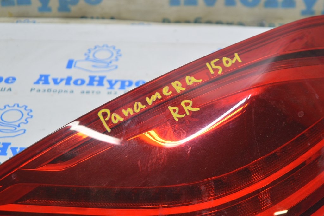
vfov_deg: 16.5
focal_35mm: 82
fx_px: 742
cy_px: 108
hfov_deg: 24.6
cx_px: 162
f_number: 5.6
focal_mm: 55
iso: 400
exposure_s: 1/20
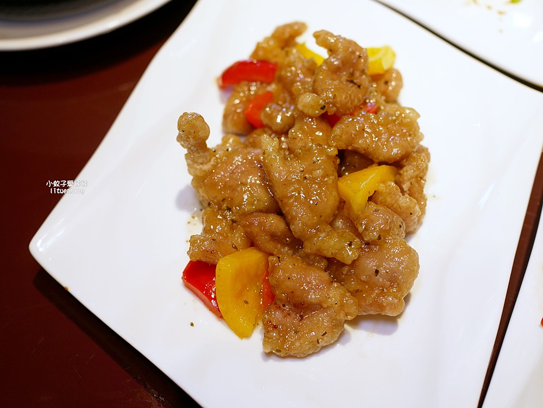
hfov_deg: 38.2
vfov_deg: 29.1
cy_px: 204
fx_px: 785
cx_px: 272
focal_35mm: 50
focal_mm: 25
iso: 200
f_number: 2.5
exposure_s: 1/200
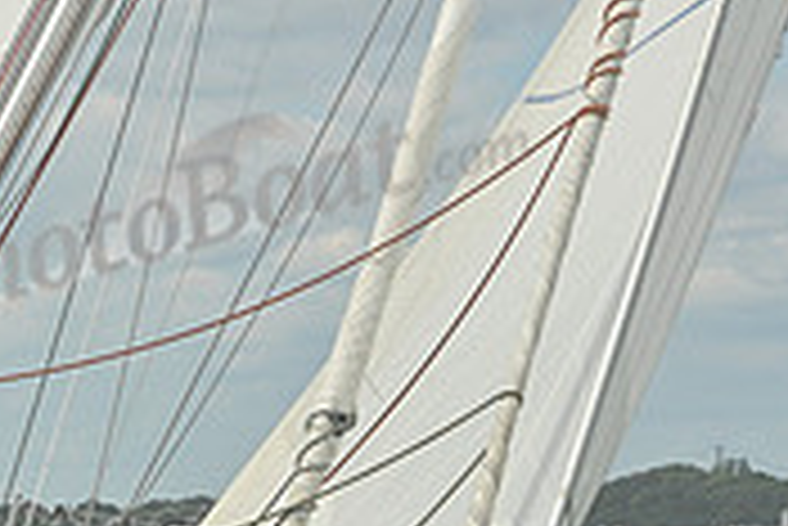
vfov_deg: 4.4
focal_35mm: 314
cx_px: -333
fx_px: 6879
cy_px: 506
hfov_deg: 6.5
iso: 320
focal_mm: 95
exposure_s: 1/1250
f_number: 13
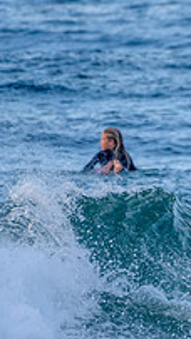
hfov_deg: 0.7
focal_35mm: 1837
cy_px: 276
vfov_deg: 1.2
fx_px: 16560
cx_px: 344
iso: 400
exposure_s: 1/1250
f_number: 5.6
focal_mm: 500
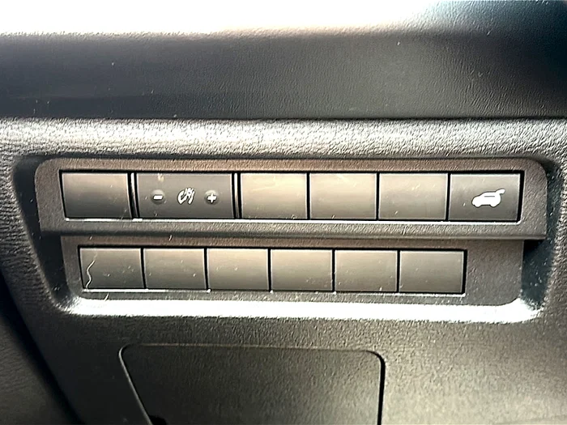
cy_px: 212
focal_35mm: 44
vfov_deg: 32.9
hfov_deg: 42.9
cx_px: 284
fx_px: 721
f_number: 1.78
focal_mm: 6.86
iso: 80
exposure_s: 1/40
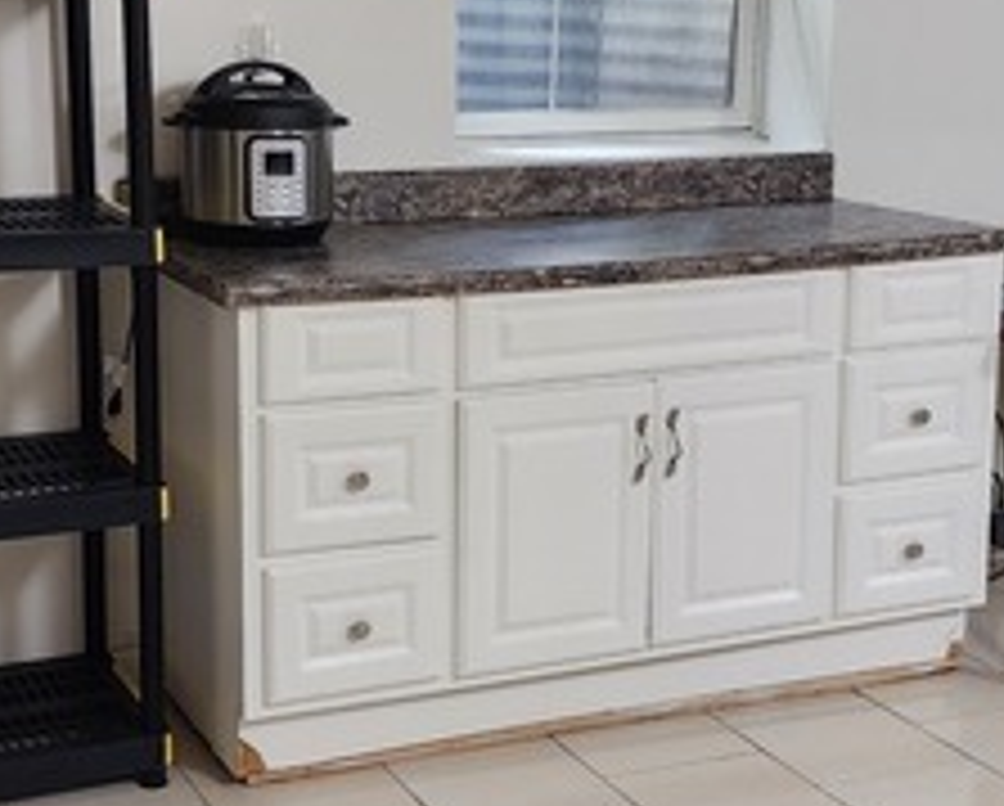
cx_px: 479
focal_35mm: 67
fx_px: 1993
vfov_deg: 22.9
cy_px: 410
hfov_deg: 28.3
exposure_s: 1/120
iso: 640
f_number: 1.8
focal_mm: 6.4
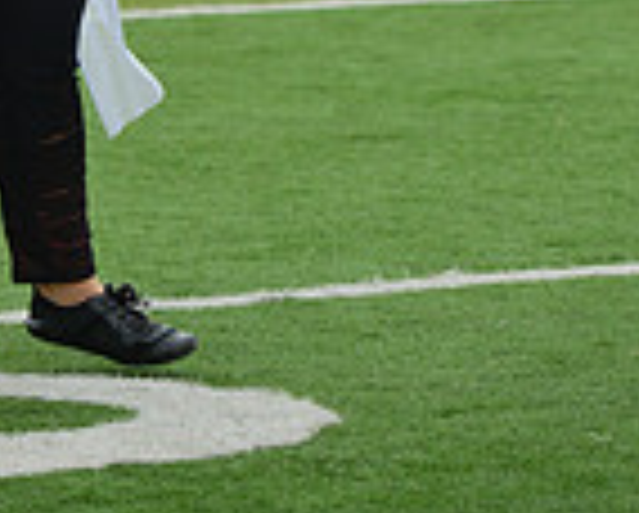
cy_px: -468
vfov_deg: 2.7
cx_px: 56
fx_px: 10965
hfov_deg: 3.3
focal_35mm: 579
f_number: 5.6
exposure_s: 1/1000
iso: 200
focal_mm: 195
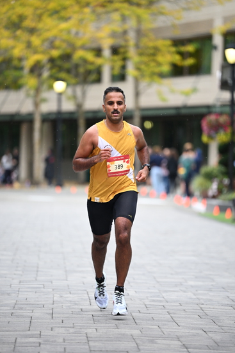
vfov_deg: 11.1
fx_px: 1810
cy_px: 176
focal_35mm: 185
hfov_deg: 7.4
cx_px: 118
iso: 1250
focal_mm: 185
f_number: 2.8
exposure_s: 1/1250
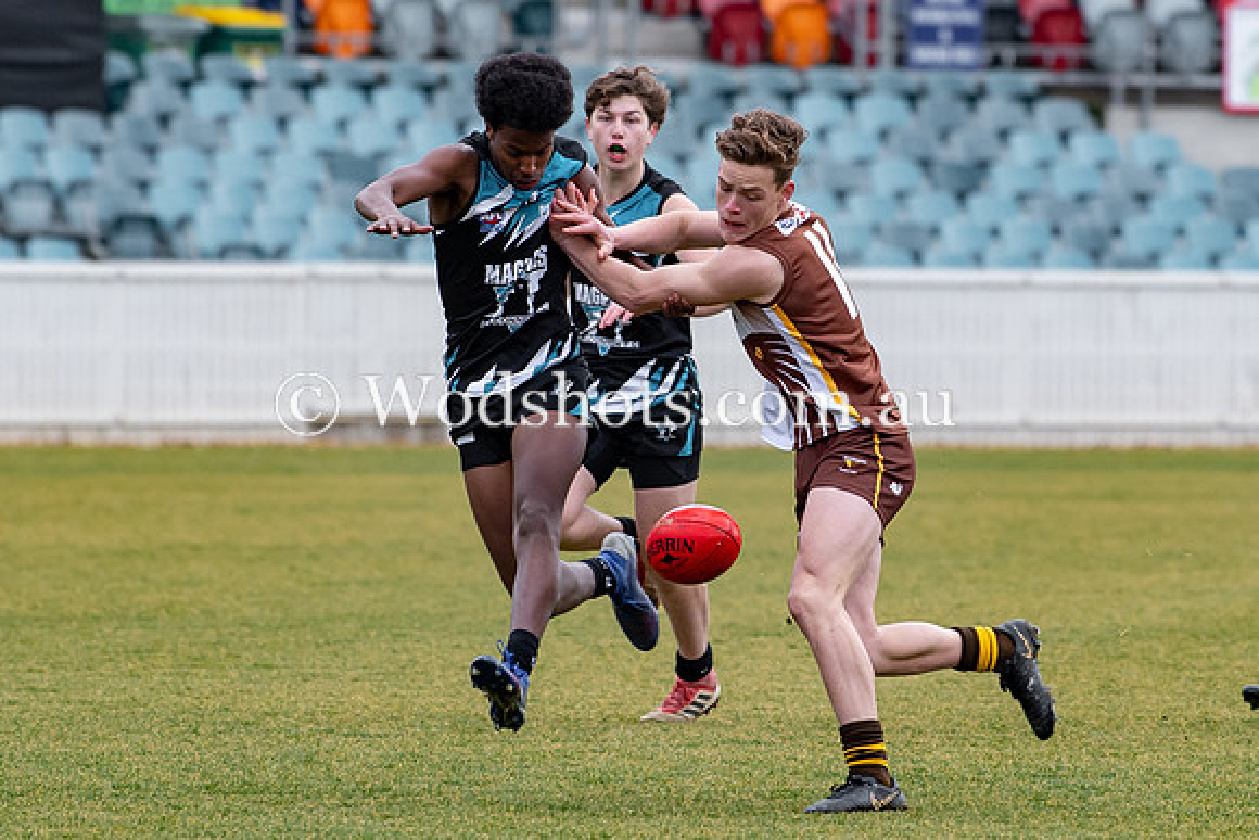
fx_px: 23591
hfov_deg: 3.1
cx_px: 774
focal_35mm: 674
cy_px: 395
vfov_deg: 2.0
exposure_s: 1/1000
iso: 280
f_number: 3.5
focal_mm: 200
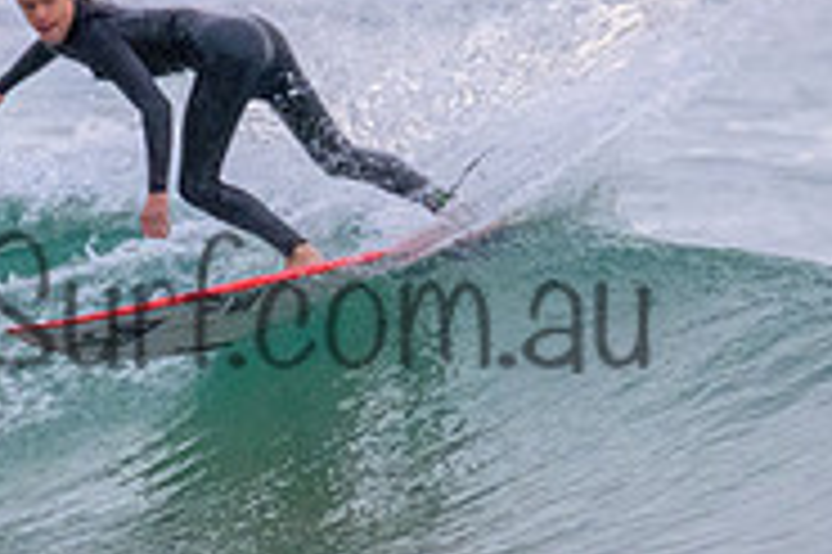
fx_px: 59111
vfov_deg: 0.5
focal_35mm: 2560
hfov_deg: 0.8
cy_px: 263
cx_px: 175
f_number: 11
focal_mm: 800
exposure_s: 1/320
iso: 7200
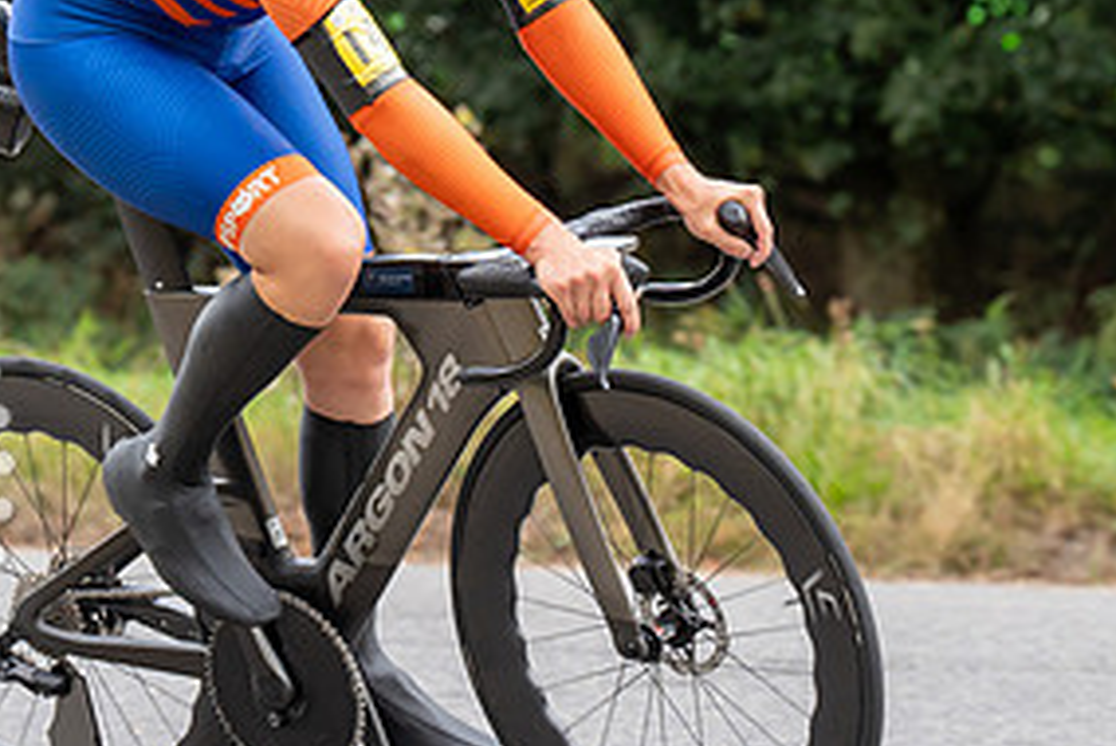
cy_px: -2
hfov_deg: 6.2
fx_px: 10302
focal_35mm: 332
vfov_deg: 4.1
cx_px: 662
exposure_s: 1/1000
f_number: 4
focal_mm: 120
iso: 800
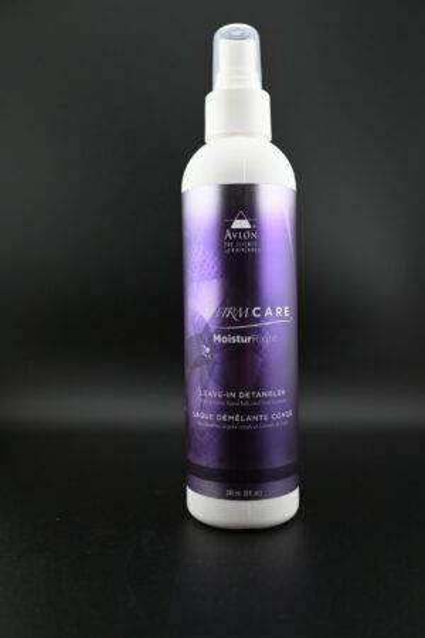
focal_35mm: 32
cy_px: 319
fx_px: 571
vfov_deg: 58.3
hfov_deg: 40.8
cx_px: 212
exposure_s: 1/250
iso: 280
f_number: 4
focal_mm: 21.5
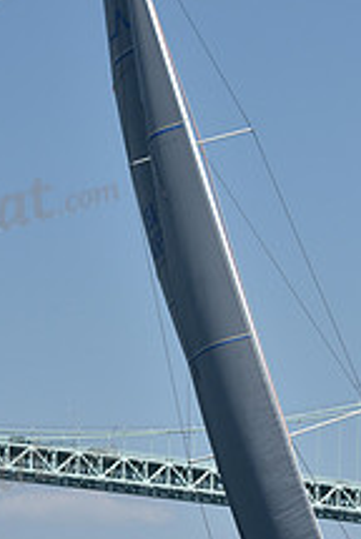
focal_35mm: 256
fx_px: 3838
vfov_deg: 8.0
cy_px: 323
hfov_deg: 5.4
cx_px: 249
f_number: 5.6
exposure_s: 1/1250
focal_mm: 95
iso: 250
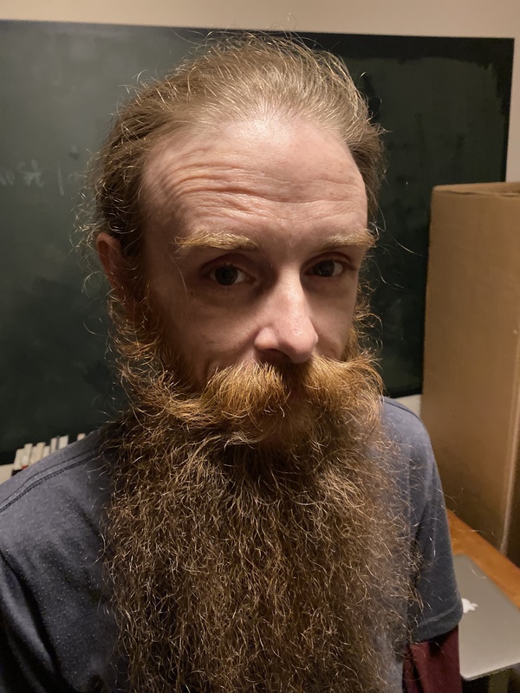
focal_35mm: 26
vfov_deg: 67.3
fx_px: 521
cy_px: 346
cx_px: 260
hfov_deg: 53.1
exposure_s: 1/30
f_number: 1.8
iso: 1000
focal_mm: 4.25
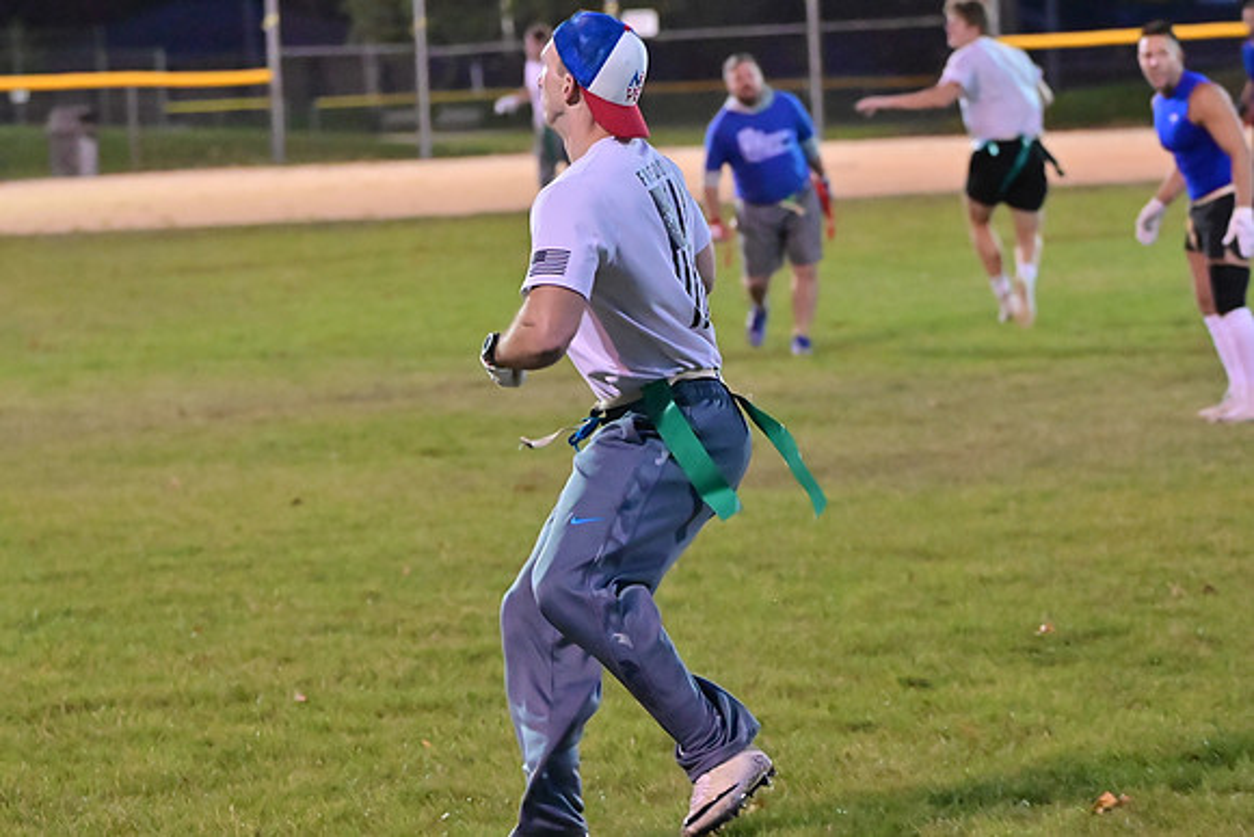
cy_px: 418
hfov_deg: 11.4
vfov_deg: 7.6
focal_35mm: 180
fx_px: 6271
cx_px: 627
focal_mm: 120
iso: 6400
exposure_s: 1/400
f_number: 4
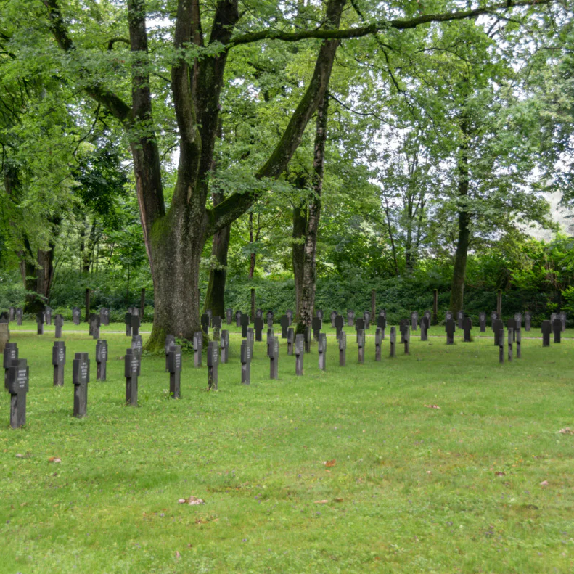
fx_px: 1269
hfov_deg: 25.5
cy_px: 285
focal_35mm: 68
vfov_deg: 25.5
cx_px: 311
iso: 500
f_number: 4.2
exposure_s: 1/60
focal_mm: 35
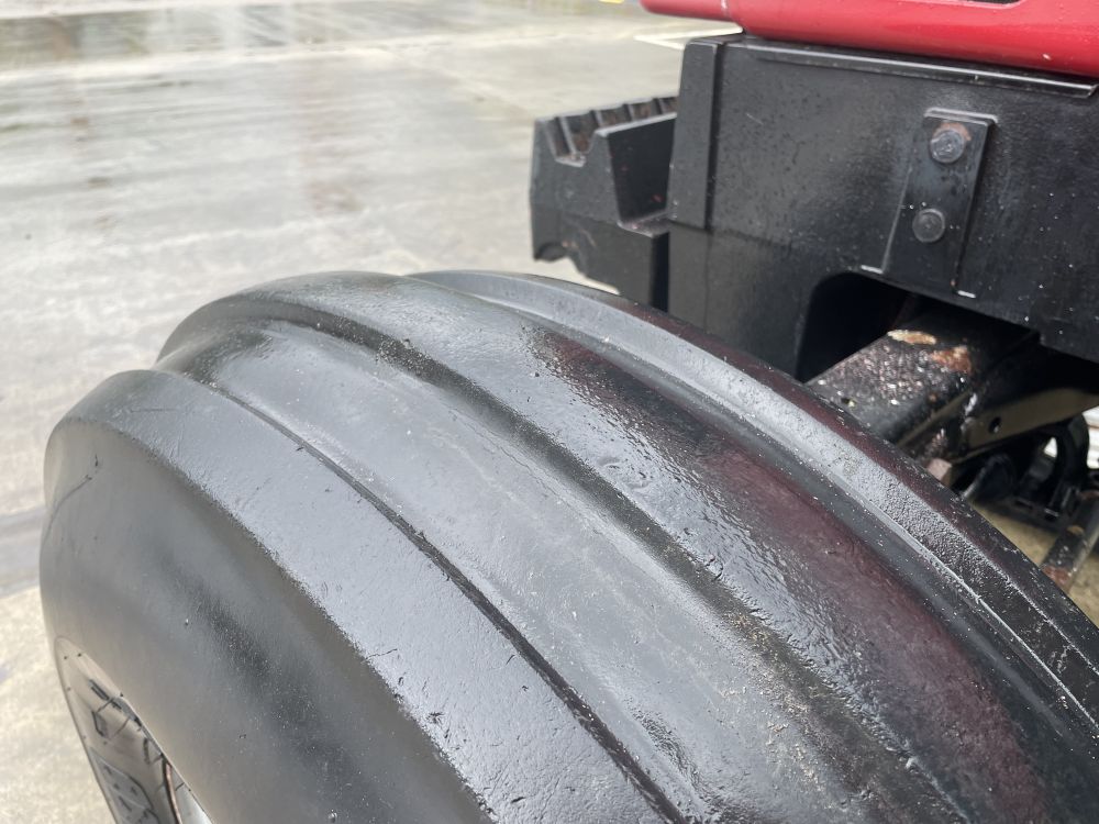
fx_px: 825
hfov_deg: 67.3
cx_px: 550
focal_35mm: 26
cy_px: 412
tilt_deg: -29.4
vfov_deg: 53.1
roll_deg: +0.2
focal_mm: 4.2
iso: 32
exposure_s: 1/246
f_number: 1.6
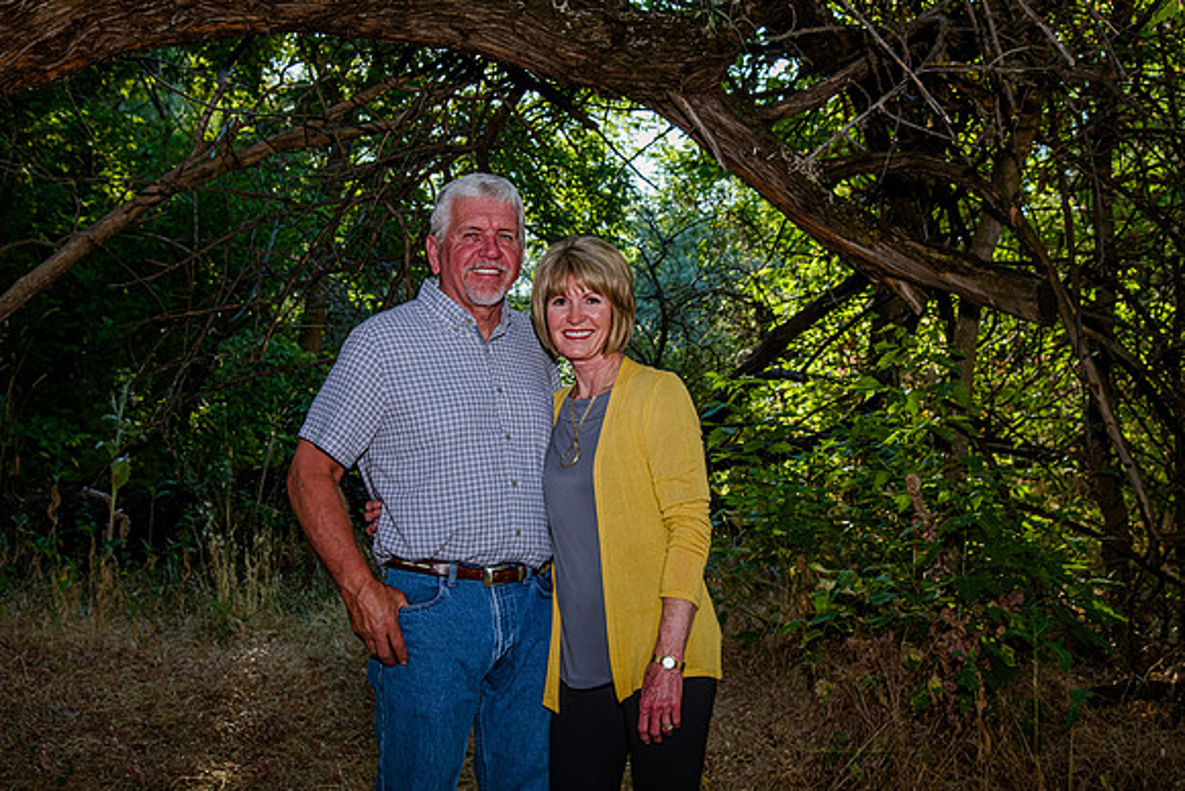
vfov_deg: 25.8
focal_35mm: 52
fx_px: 1727
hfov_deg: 37.8
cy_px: 392
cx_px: 546
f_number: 7.1
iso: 500
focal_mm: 48
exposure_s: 1/250
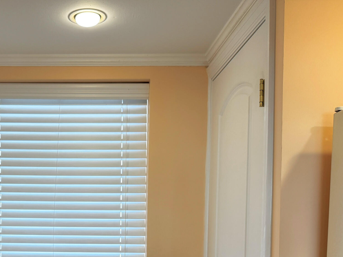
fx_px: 476
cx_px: 77
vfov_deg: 28.4
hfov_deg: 38.4
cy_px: 256
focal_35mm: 48
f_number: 1.78
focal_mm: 6.76
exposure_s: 1/120
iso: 160
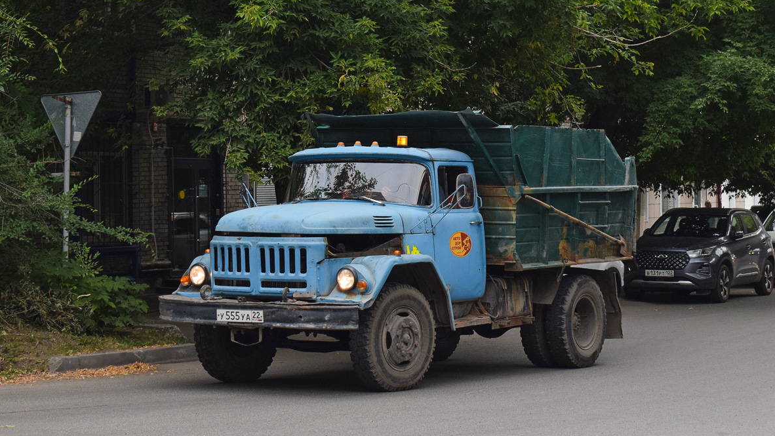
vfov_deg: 18.0
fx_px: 1377
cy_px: 185
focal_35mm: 67
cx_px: 392
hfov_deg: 31.4
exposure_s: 1/800
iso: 800
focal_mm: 42
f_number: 6.3
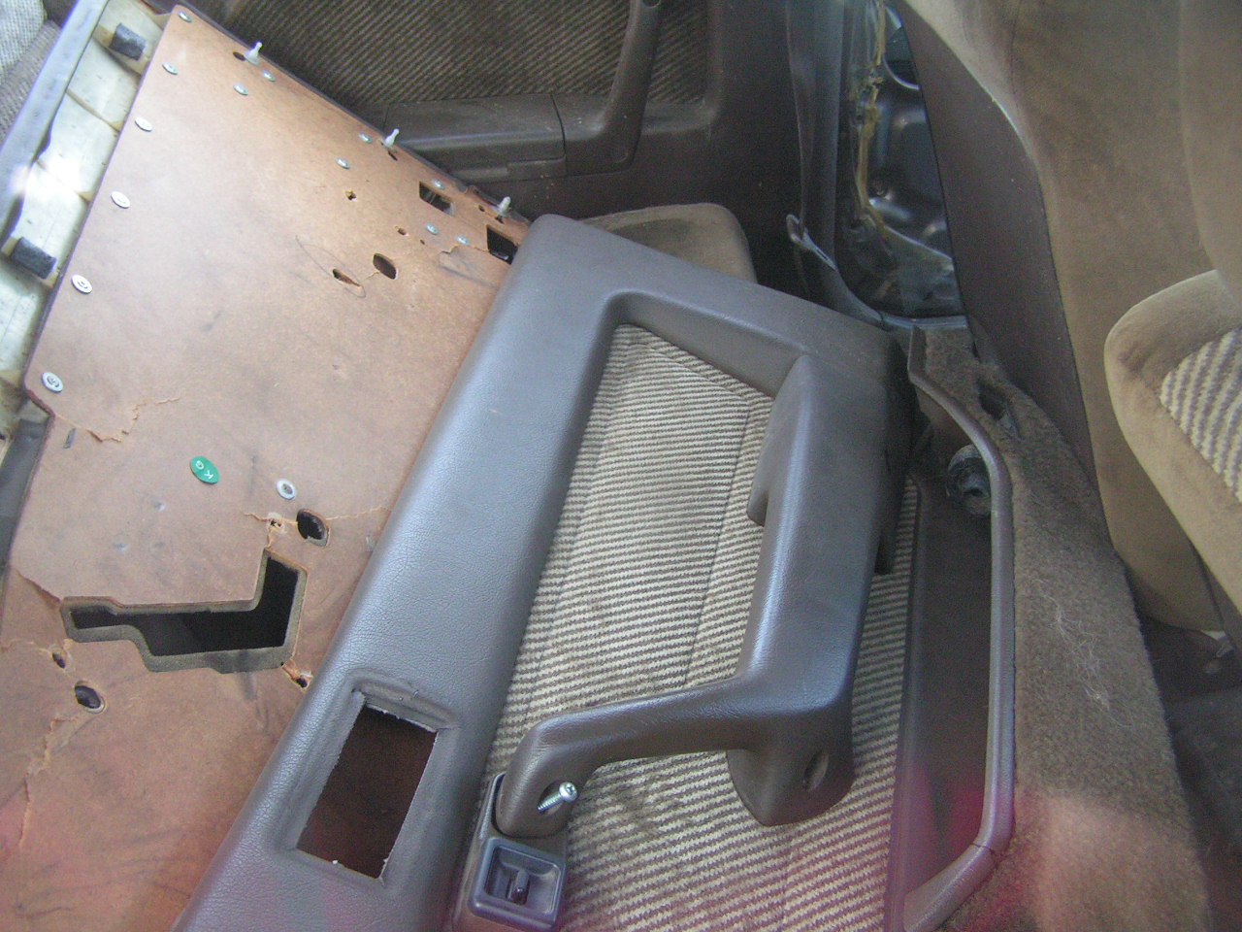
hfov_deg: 49.0
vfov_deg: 37.7
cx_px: 621
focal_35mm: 38
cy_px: 466
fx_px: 1363
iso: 200
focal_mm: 6.3
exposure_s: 1/40
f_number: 2.8
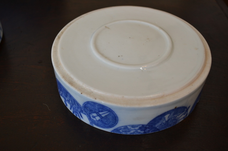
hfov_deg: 41.1
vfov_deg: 28.0
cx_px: 114
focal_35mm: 48
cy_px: 76
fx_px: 304
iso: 400
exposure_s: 1/25
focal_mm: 32
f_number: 4.8
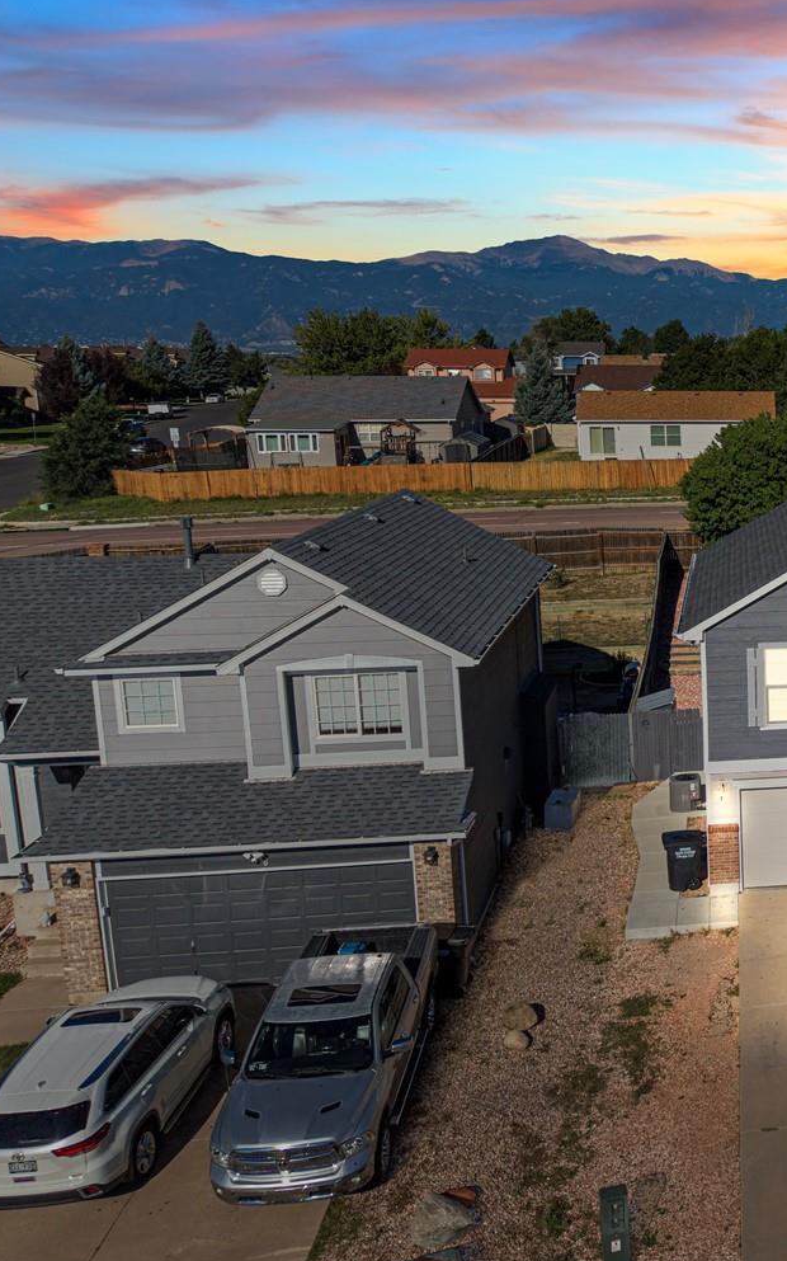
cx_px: 982
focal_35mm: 41
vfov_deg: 48.2
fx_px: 1408
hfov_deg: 27.0
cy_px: 593
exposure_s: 1/8000
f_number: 1.8
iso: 100
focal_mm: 8.67
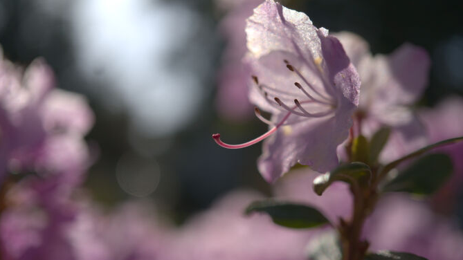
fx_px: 589
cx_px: 228
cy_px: 140
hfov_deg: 42.9
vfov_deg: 24.9
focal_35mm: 48
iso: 100
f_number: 3.5
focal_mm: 30
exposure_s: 1/1250
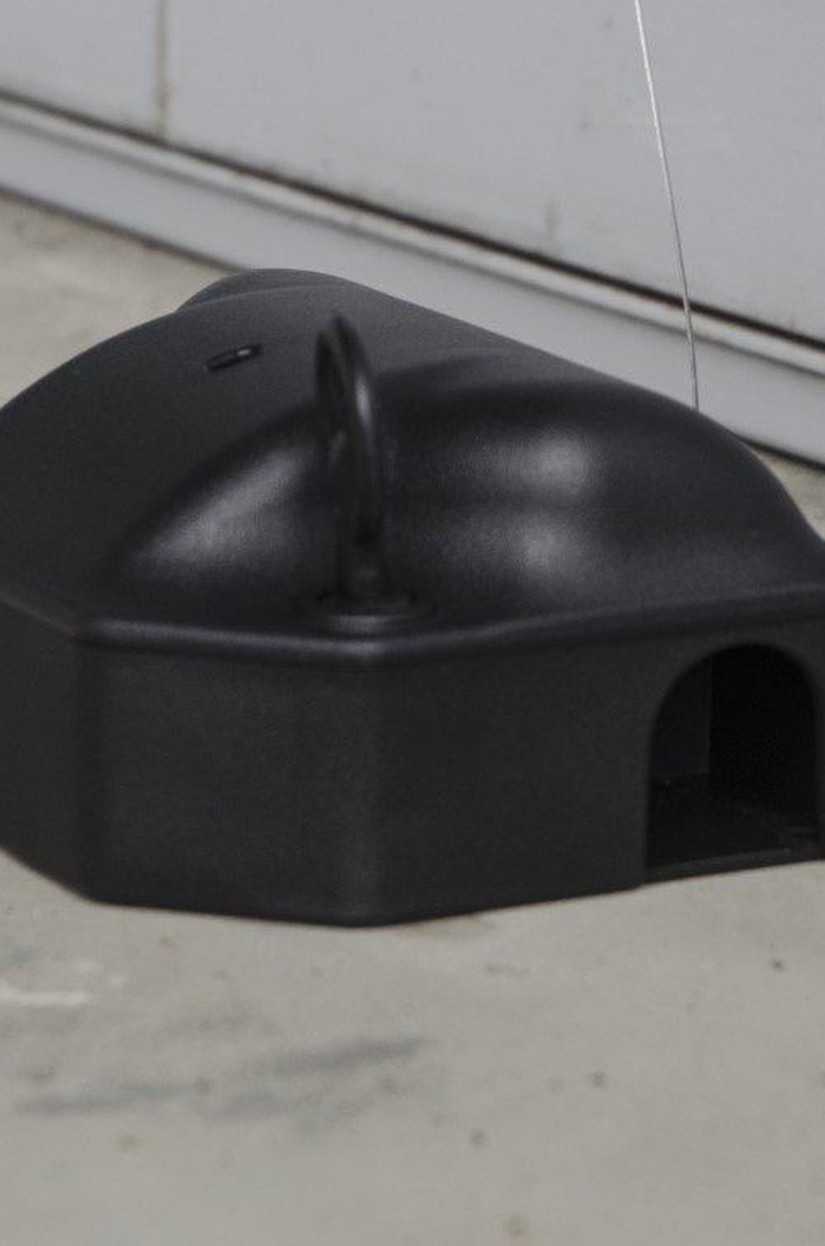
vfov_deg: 11.6
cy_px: 396
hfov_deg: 7.7
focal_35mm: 177
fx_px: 6117
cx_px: 520
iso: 200
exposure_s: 1/125
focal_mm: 55
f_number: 5.6
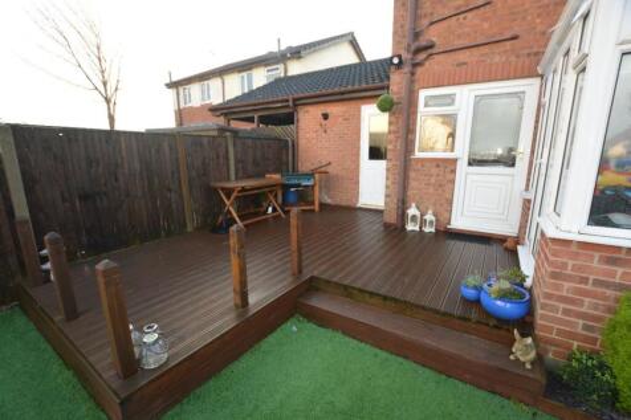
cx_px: 316
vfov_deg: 77.3
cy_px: 210
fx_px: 263
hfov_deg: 100.4
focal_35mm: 15
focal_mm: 10
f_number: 4.5
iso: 200
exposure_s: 1/80
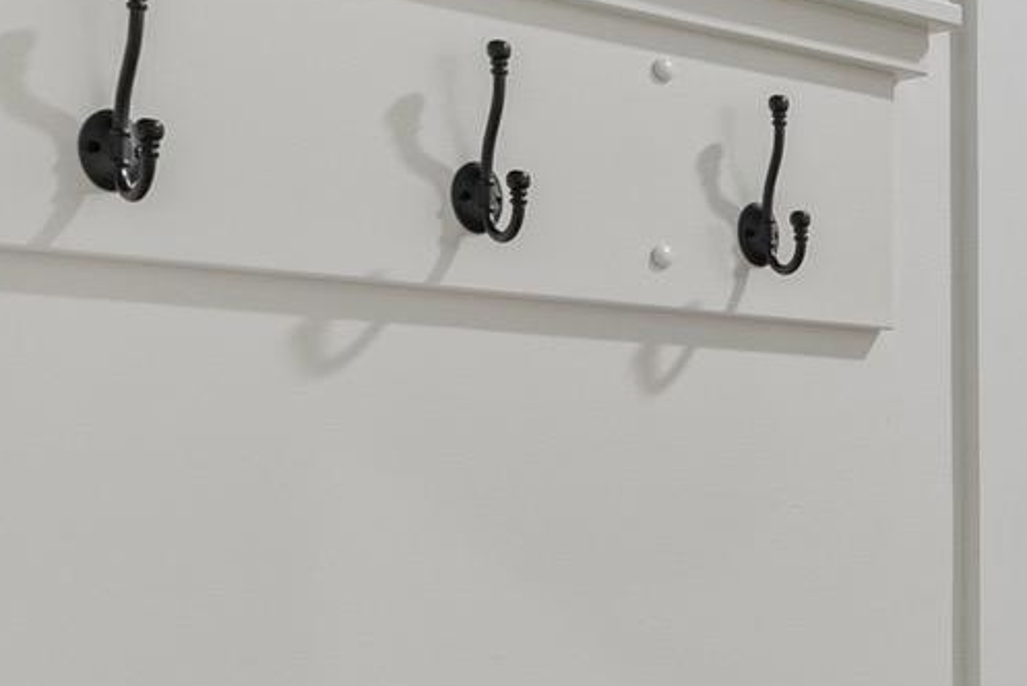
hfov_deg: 23.9
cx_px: 1465
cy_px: 525
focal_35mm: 70
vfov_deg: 19.3
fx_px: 1998
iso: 800
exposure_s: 1/5
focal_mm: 17
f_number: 8
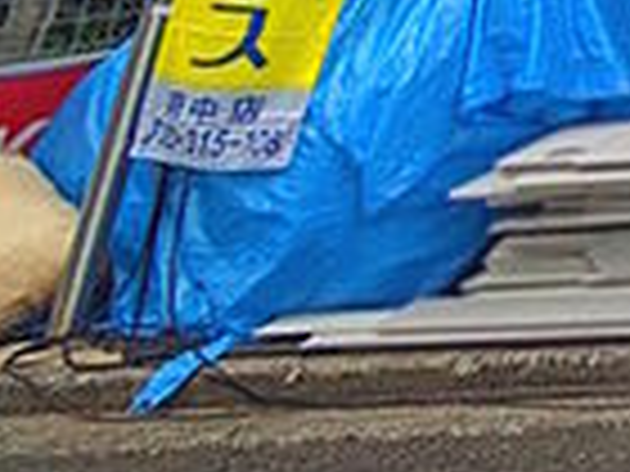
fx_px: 1092
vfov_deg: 18.0
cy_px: -436
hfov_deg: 18.5
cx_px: 1296
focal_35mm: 60
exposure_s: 1/192
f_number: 2.2
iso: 48
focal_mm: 1.83
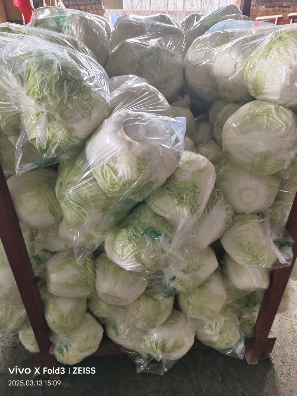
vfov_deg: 73.9
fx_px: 263
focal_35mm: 23
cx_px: 148
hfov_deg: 58.9
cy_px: 198
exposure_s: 1/50
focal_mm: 5.5
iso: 103
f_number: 1.75
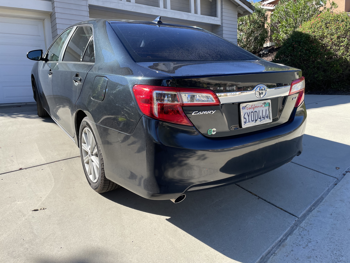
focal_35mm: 26
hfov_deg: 67.3
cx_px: 175
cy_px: 132
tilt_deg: -8.6
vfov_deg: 53.1
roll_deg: +2.4
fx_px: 263
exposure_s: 1/1416
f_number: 1.6
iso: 32
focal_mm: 4.2
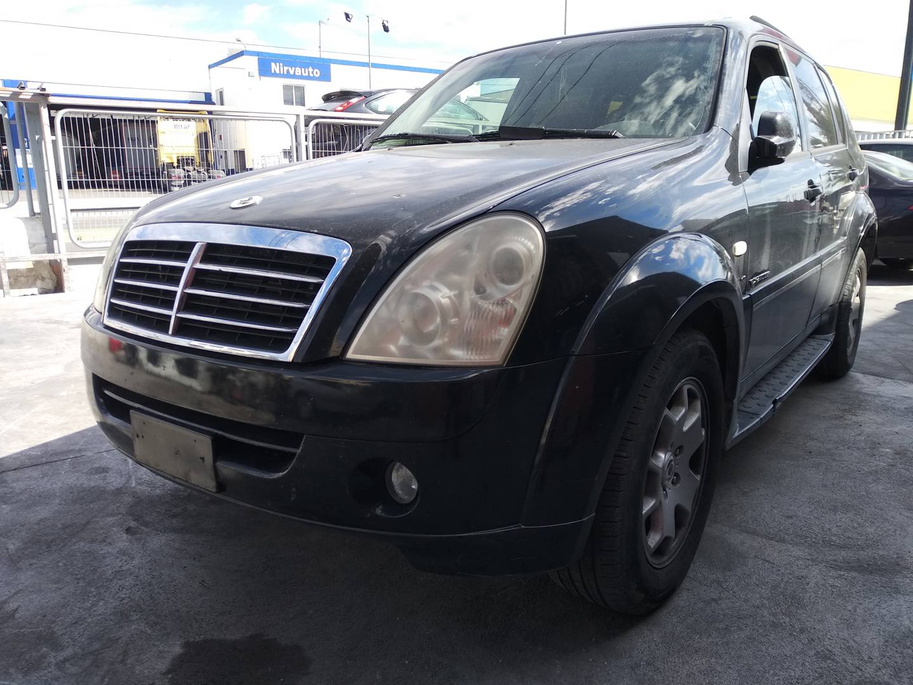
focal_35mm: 26
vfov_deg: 53.1
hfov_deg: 67.3
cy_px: 342
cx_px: 456
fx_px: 686
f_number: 2.2
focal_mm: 3.83
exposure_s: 1/416
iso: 125
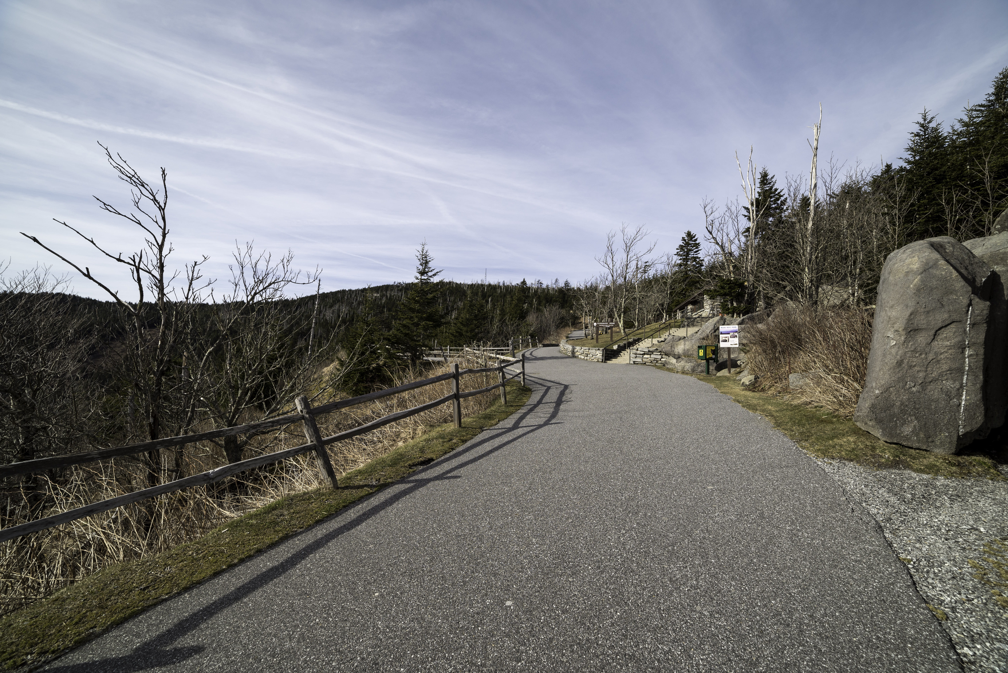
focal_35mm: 14
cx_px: 504
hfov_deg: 104.2
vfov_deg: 81.3
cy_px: 336
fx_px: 392
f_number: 8
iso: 250
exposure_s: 1/500
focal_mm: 14
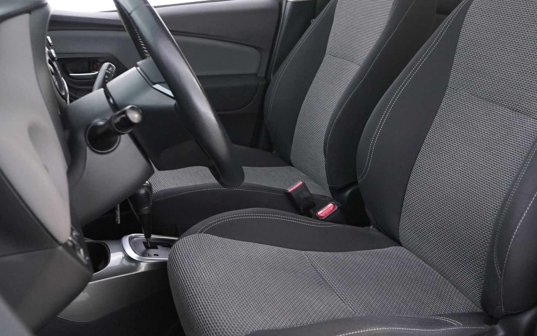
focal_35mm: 44
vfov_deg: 29.0
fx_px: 644
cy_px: 117
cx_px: 331
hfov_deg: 44.9
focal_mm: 31
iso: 4000
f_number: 6.3
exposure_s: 1/10
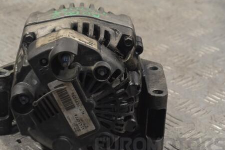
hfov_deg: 18.6
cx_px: 86
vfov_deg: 12.5
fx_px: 686
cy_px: 79
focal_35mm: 110
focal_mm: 55
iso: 3200
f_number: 8
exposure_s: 1/250
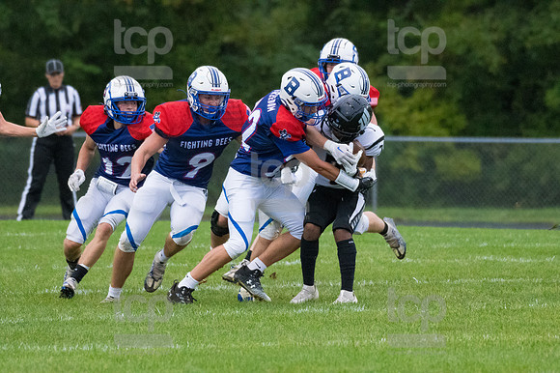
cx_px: 280
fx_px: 7229
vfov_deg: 3.0
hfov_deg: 4.4
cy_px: 186
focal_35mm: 465
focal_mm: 310
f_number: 5.6
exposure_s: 1/2000
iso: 6400
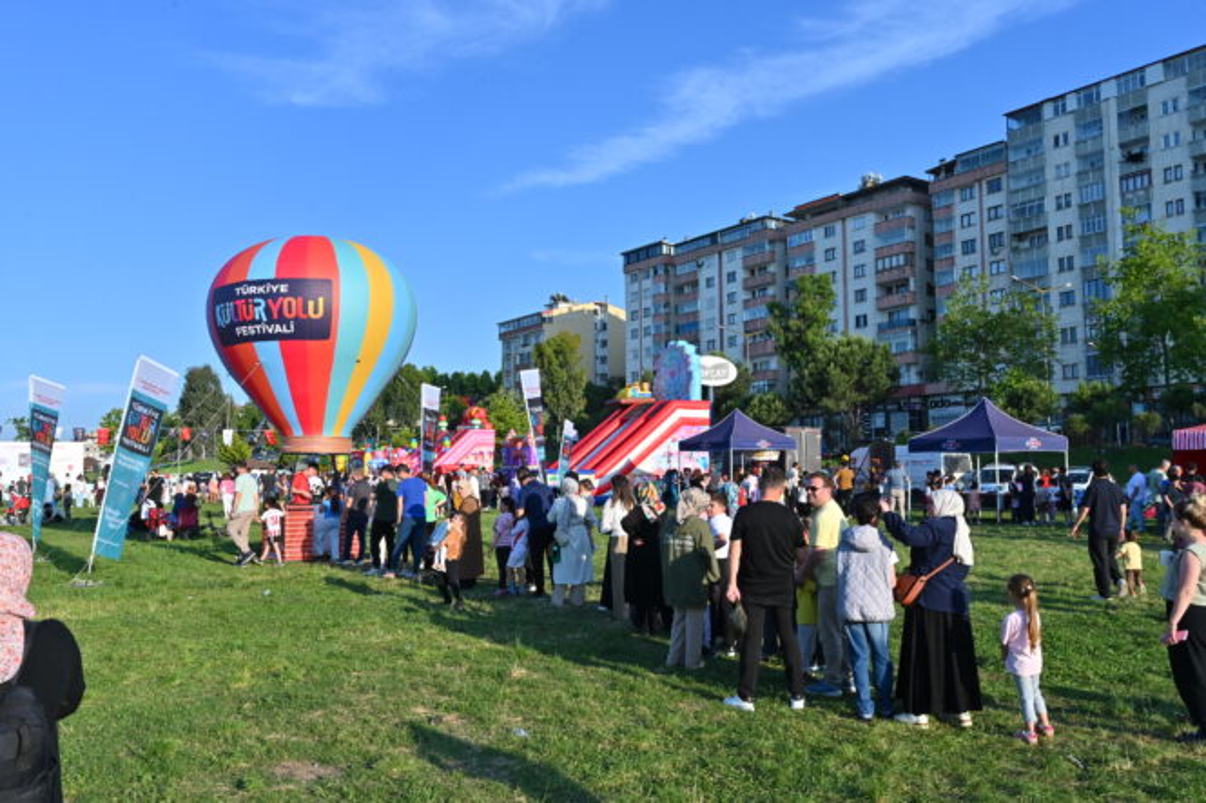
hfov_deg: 61.1
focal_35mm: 30
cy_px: 402
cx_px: 603
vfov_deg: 42.9
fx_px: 1021
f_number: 14
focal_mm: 30.5
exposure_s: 1/640
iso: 640
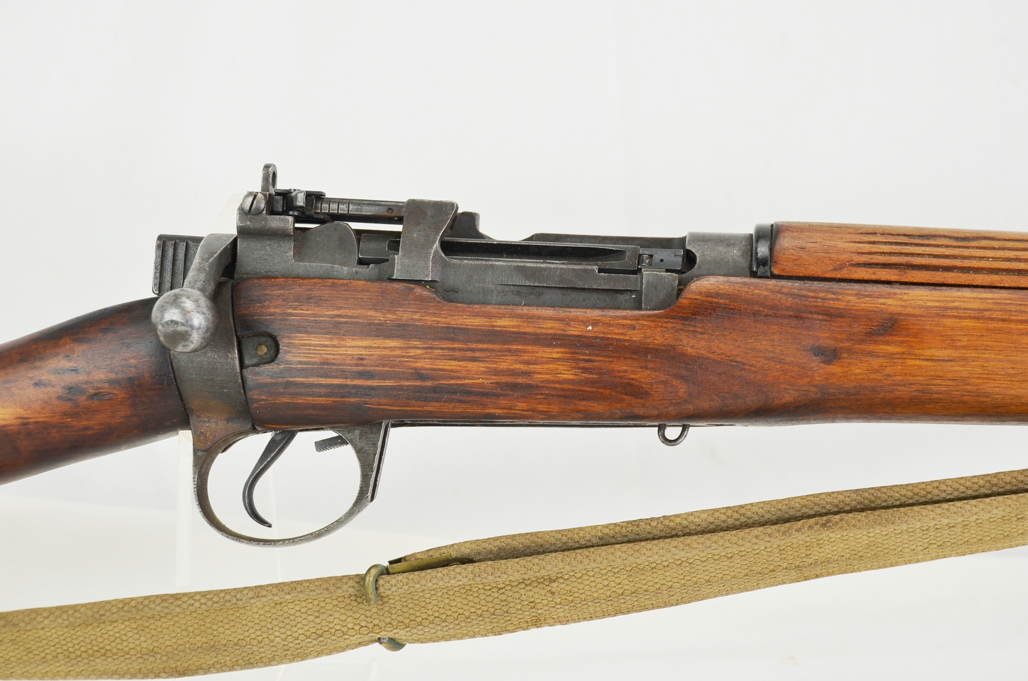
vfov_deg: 16.8
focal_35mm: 81
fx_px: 2308
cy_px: 343
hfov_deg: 25.1
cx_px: 484
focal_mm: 50
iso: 400
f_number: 5.6
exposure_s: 1/125
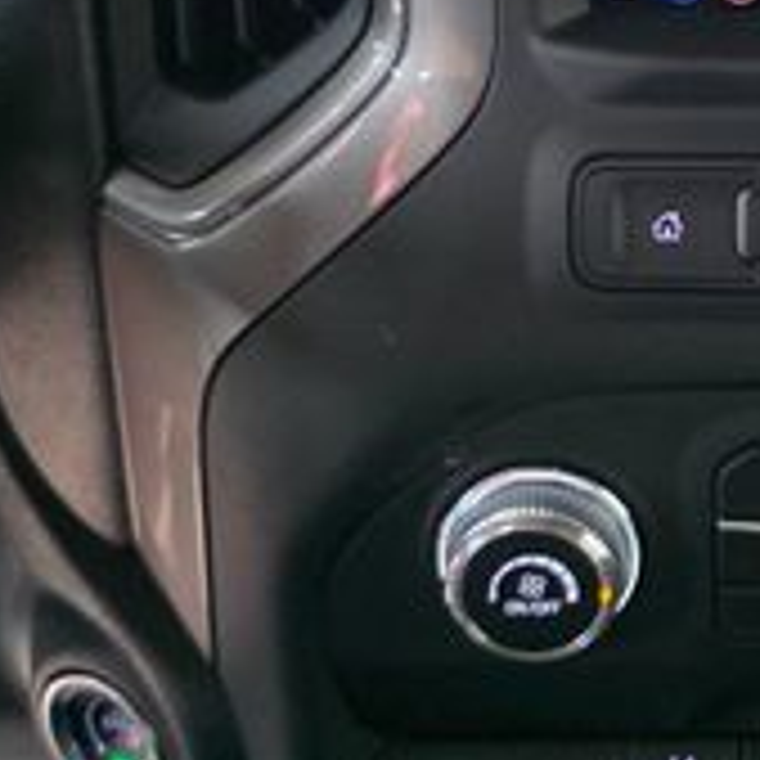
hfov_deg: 21.3
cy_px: 216
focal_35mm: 77
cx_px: 841
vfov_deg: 22.3
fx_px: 1913
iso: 1250
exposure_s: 1/120
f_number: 1.7
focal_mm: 6.3
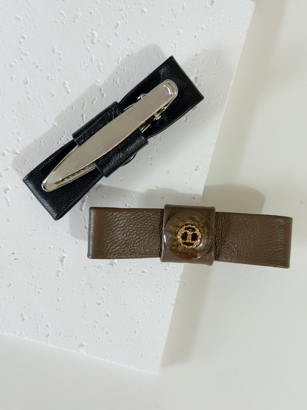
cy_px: 205
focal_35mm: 48
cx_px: 154
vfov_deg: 39.7
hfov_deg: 30.3
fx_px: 568
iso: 100
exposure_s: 1/50
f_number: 1.78
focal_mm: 6.76
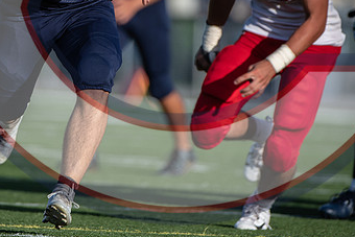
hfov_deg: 2.9
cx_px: 96
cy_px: -3
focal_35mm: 722
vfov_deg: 1.9
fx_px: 7122
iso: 125
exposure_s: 1/1000
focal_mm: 330
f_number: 4
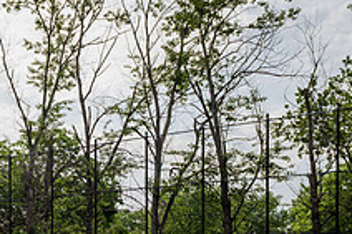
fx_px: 694
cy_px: 301
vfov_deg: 17.9
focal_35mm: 71
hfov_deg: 27.6
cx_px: 45
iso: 200
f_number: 4
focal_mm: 24
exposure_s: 1/2000
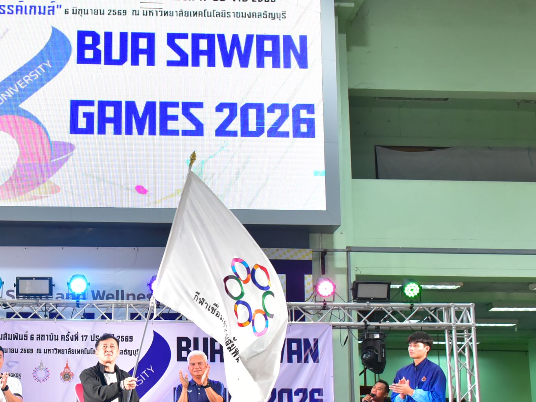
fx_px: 929
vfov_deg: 24.2
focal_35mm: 60
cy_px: 293
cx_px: 127
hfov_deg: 31.5
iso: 3200
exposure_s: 1/200
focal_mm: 34
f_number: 5.6
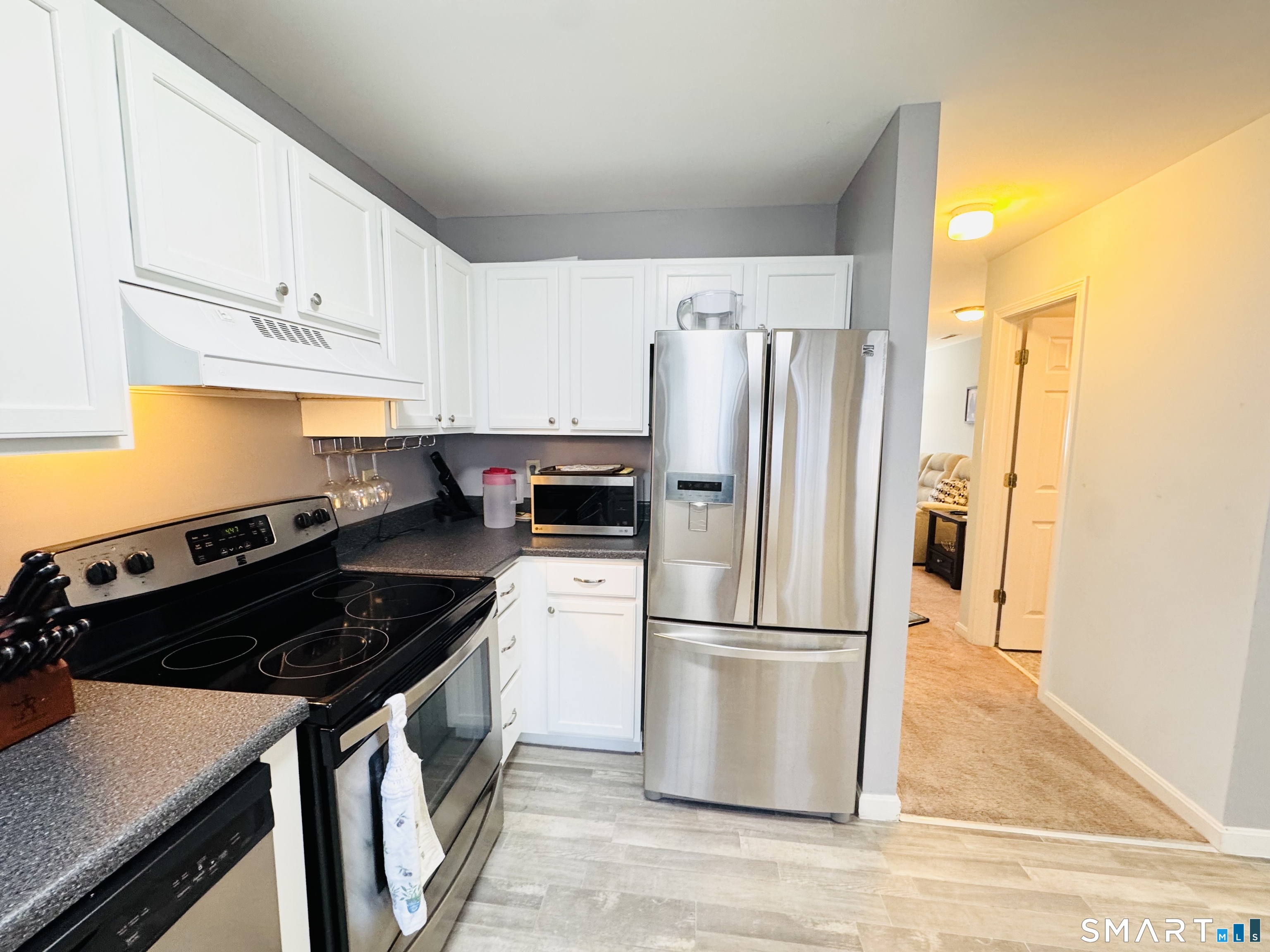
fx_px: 514
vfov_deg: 85.7
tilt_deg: -8.5
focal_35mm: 14
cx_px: 635
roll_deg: -0.2
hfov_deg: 102.1
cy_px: 476
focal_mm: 2.22
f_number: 2.2
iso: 200
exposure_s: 1/60
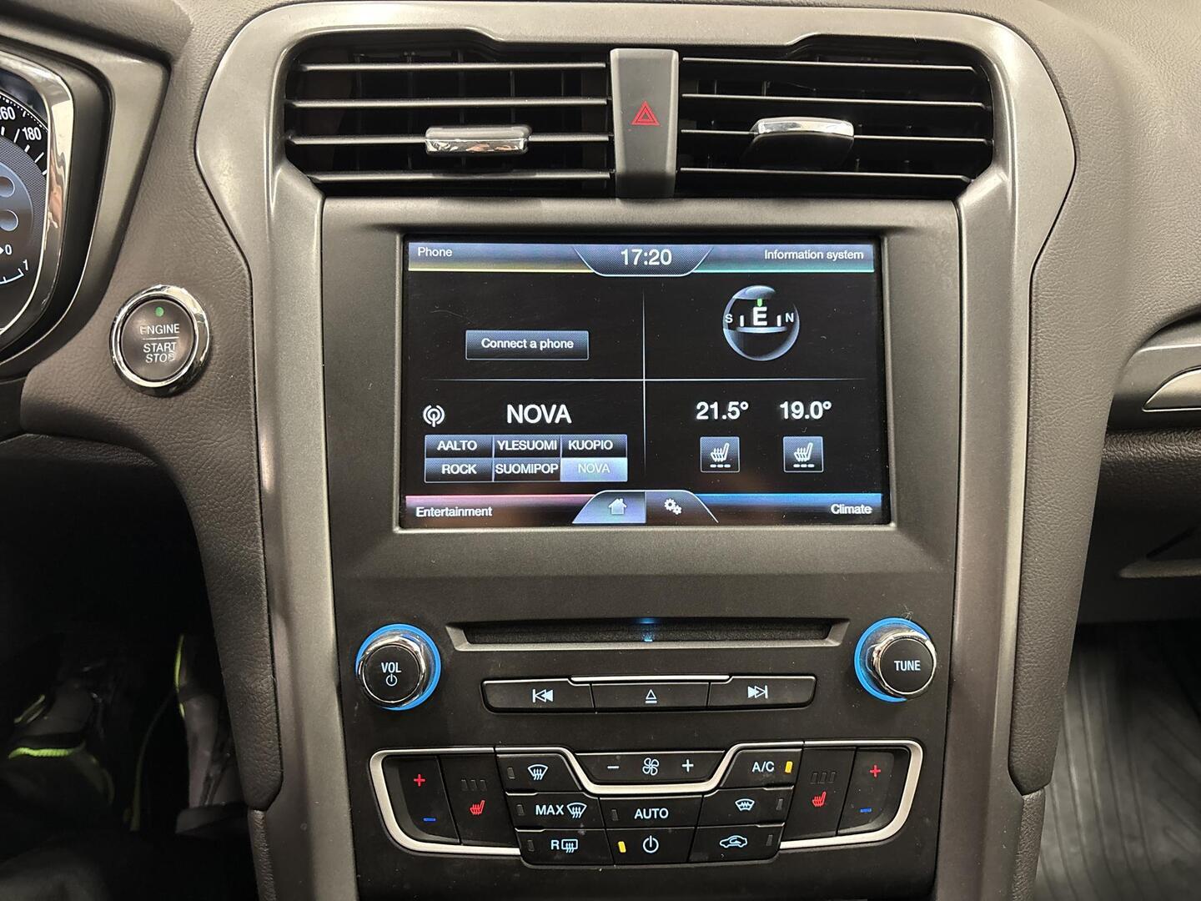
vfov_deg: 53.1
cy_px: 450
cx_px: 600
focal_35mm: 26
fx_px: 902
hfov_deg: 67.3
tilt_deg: -30.1
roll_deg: -1.8
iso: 500
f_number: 1.6
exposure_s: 1/42
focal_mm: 5.96
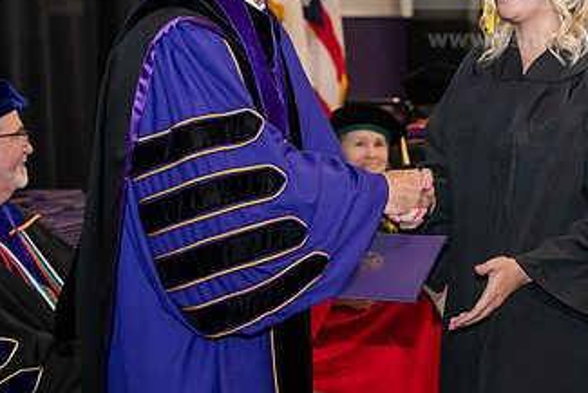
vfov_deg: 10.9
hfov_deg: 16.4
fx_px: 2042
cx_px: 346
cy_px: 77
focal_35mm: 125
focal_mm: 70
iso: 2500
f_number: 5
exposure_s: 1/200
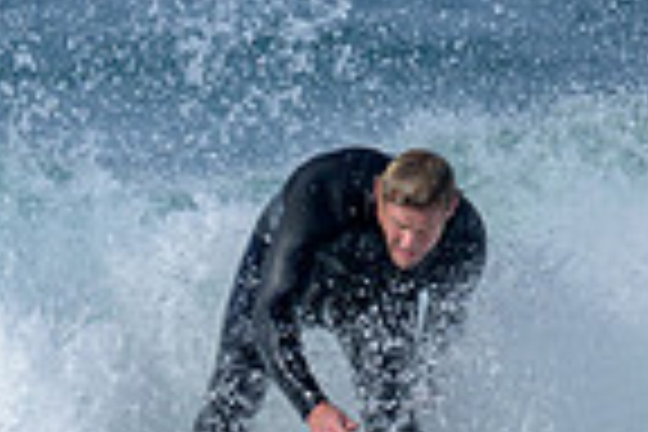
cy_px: 295
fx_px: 58081
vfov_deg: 0.4
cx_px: -86
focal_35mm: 3227
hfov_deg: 0.6
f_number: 6.3
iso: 280
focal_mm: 800
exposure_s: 1/2500
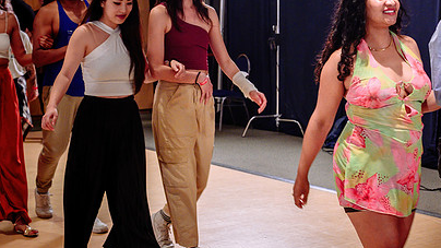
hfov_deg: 30.3
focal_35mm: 69
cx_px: 299
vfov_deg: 17.5
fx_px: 807
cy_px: 119
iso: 1250
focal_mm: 28
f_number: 3.2
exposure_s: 1/160
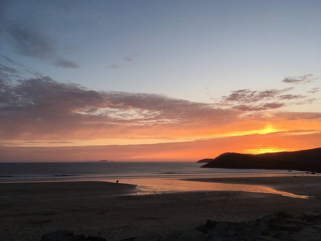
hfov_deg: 61.7
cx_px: 160
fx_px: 269
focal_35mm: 29
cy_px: 120
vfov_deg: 48.2
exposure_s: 1/305
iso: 25
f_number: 2.2
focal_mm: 4.15
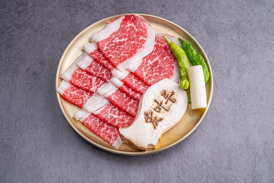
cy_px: 92
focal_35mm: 48
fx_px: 365
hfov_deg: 41.1
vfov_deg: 28.1
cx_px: 137
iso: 100
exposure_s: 1/80
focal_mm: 48
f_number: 10
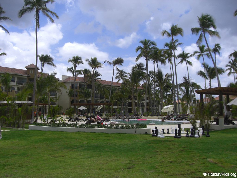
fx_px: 260
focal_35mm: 38
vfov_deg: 37.7
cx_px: 118
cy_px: 89
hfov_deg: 49.0
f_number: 8
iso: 64
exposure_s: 1/200
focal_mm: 6.2
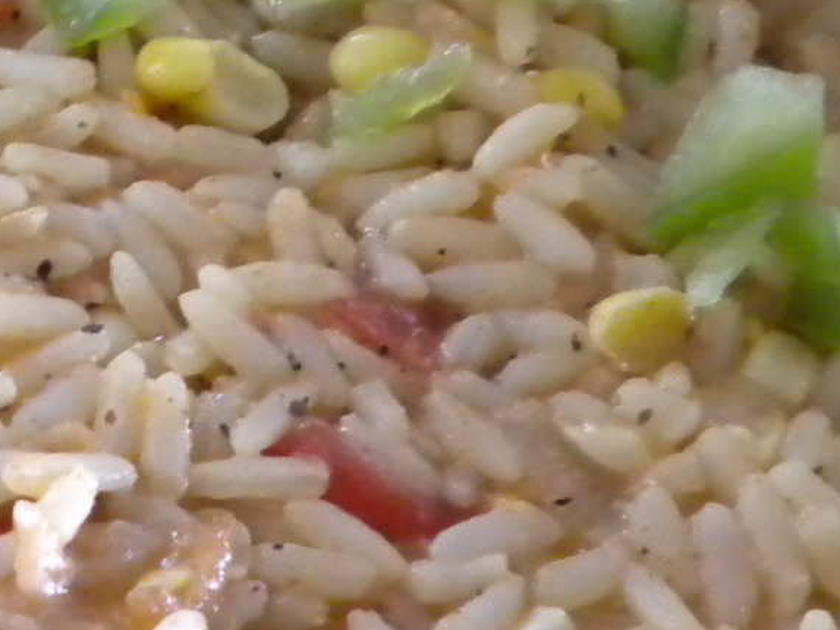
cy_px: 699
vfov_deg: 11.7
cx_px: -280
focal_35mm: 125
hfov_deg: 15.0
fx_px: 3034
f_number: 3.1
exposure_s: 1/17.1
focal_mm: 6.3
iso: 400
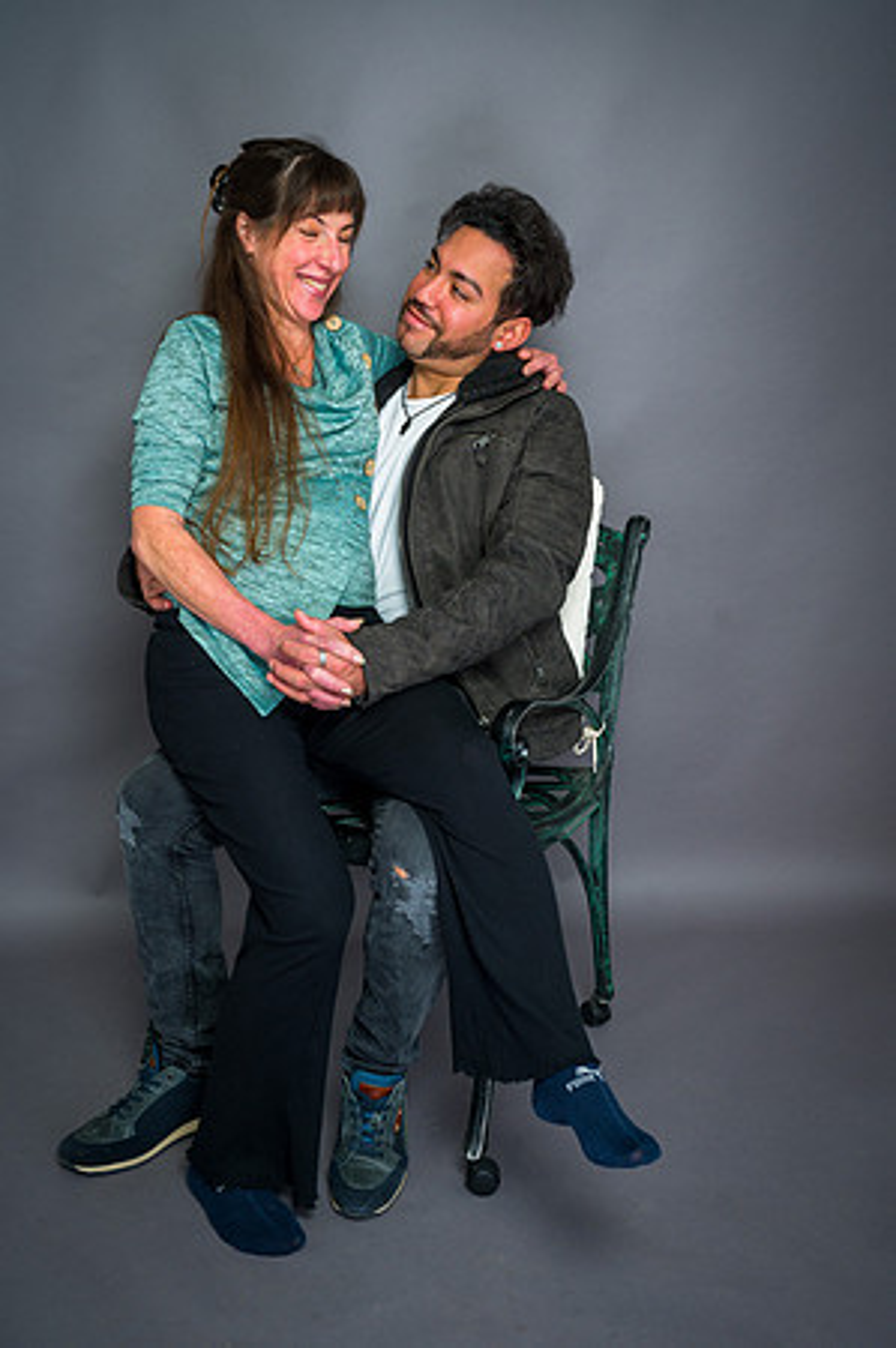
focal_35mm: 39
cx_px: 448
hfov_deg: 34.1
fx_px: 1459
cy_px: 674
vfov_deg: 49.6
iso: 200
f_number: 5.6
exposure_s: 1/100
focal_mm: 39
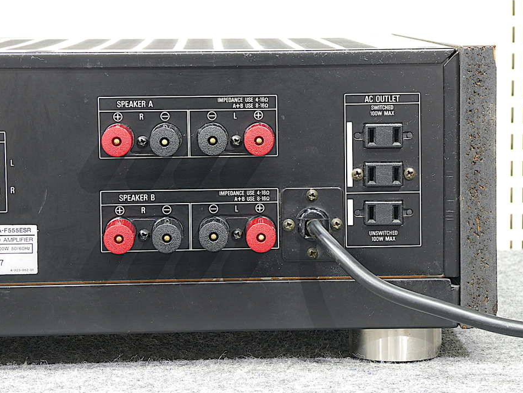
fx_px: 1889
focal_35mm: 125
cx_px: 260
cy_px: 196
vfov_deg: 11.9
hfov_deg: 15.8
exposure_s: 2.5
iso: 100
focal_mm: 22.3
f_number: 6.3
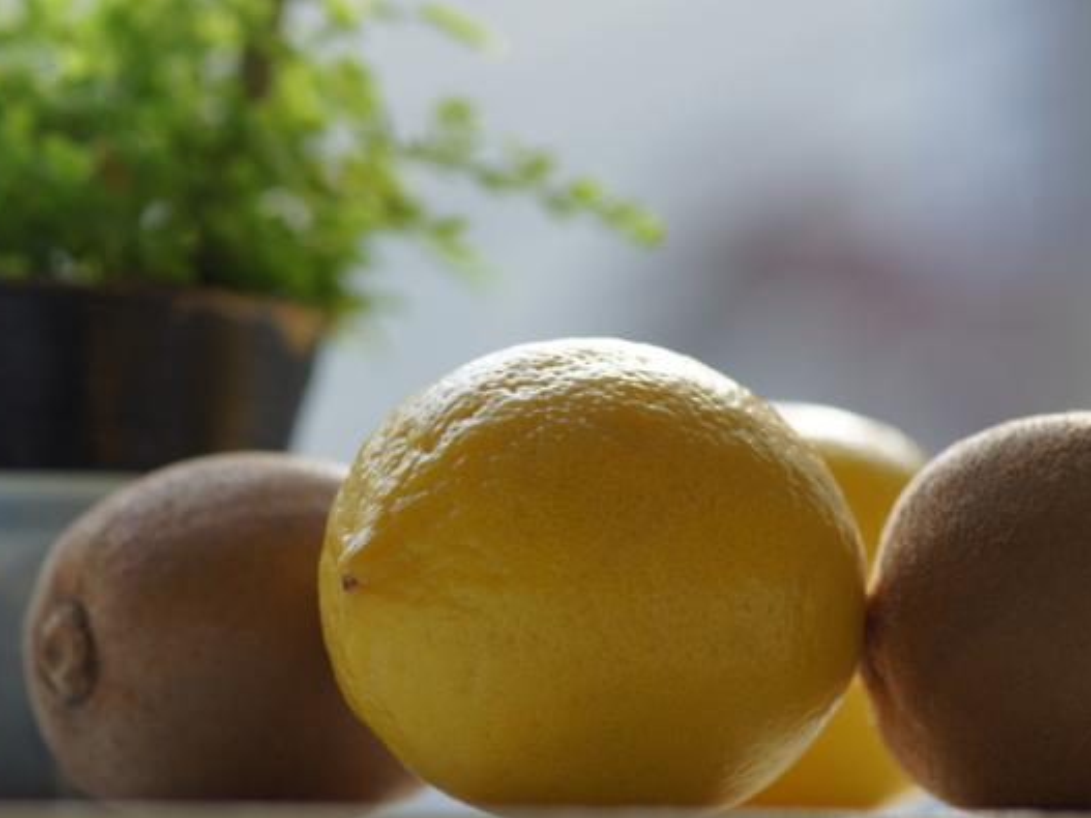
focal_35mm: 164
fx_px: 5168
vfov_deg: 9.0
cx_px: 561
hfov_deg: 12.1
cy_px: 411
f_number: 4.5
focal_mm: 100
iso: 200
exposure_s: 1/320
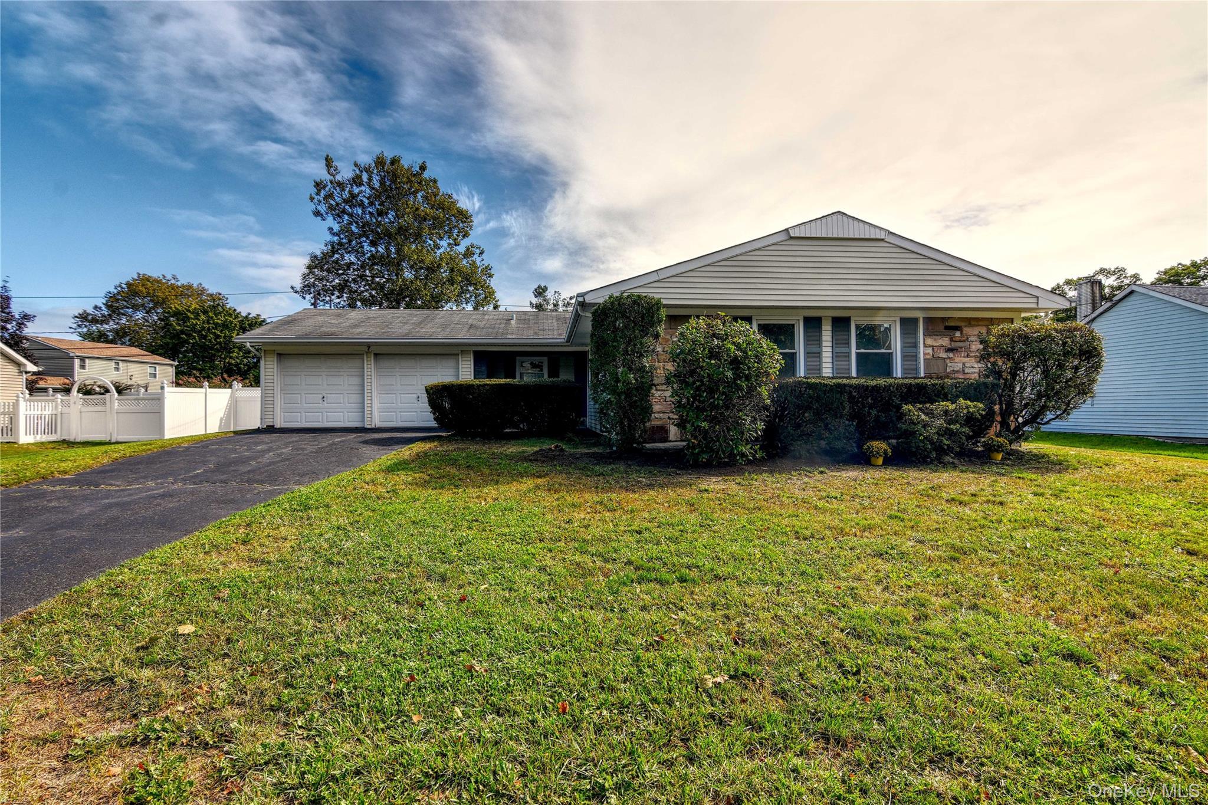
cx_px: 604
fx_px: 554
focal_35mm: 16
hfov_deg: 95.0
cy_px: 402
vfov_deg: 72.0
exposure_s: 1/640
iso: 320
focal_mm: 11
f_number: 9
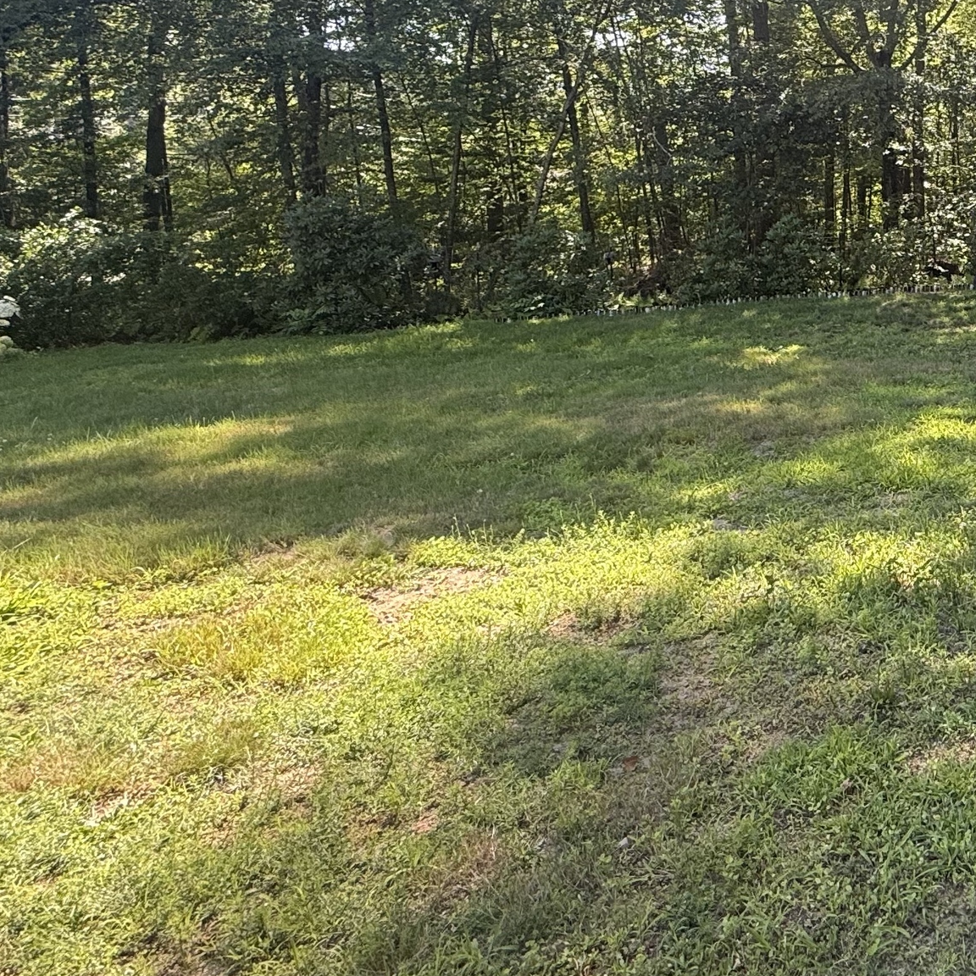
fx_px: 1053
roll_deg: +1.1
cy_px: 214
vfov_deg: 47.4
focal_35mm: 33
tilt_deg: -2.4
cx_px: 1047
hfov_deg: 41.0
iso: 64
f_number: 2.2
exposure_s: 1/119
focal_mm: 2.22
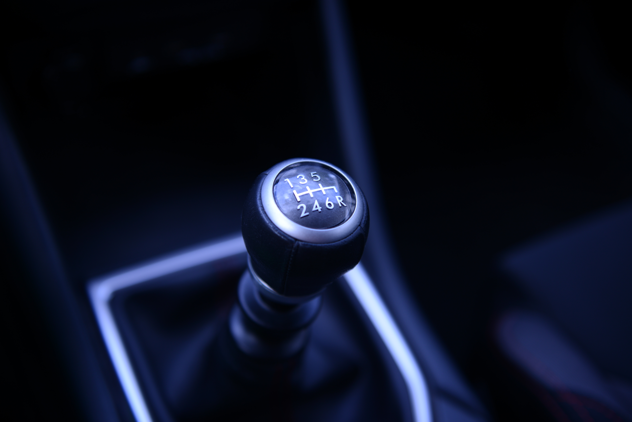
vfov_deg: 30.5
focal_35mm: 44
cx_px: 316
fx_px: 773
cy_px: 211
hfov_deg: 44.5
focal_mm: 44
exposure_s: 1/250
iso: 200
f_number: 2.8
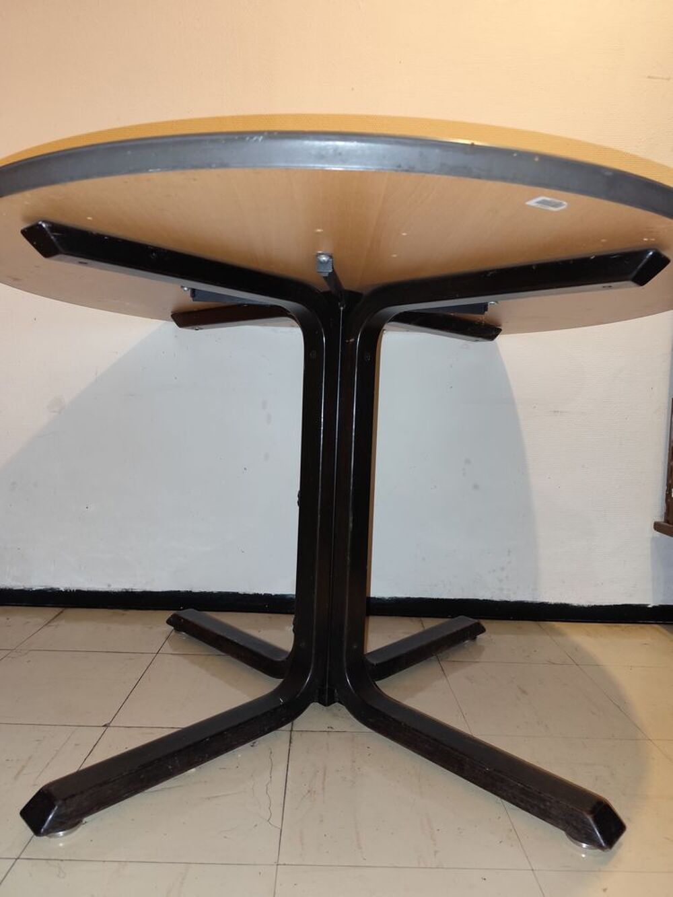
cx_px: 336
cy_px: 448
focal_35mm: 23
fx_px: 596
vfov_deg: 73.9
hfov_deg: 58.9
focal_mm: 6.14
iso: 1250
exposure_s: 1/25
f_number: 1.65
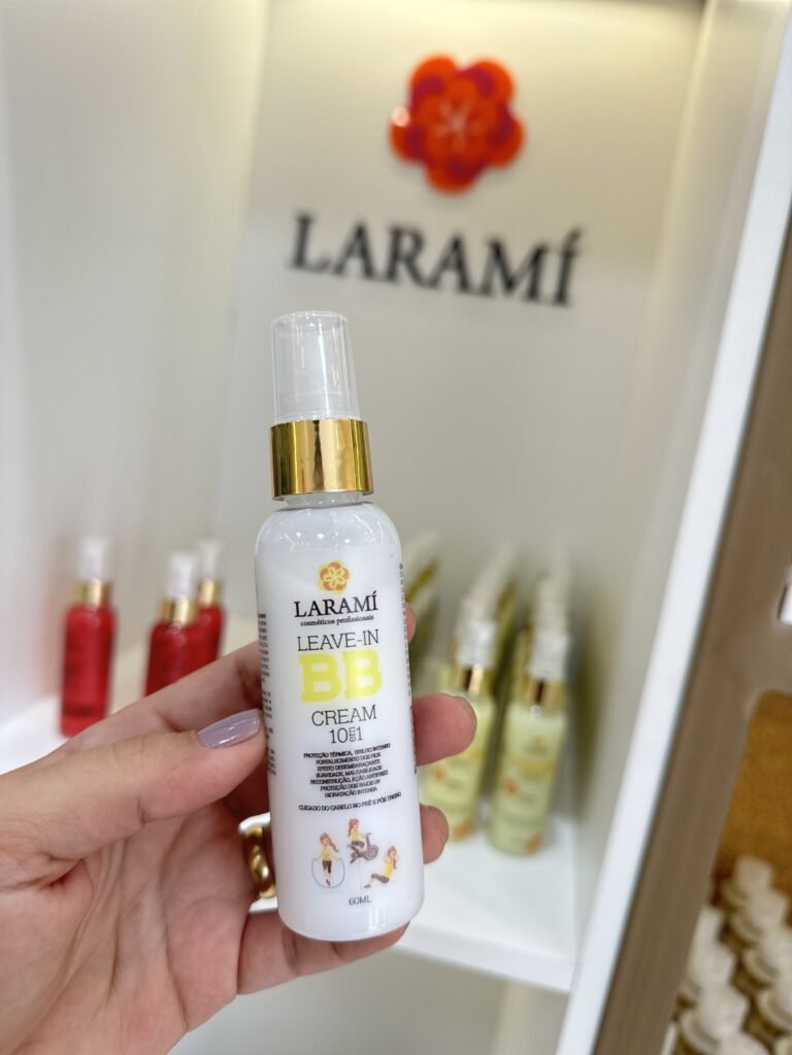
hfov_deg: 56.8
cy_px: 528
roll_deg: -9.6
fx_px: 732
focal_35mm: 24
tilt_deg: -9.8
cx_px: 396
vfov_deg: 71.6
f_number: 1.78
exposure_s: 1/120
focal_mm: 6.86
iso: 80
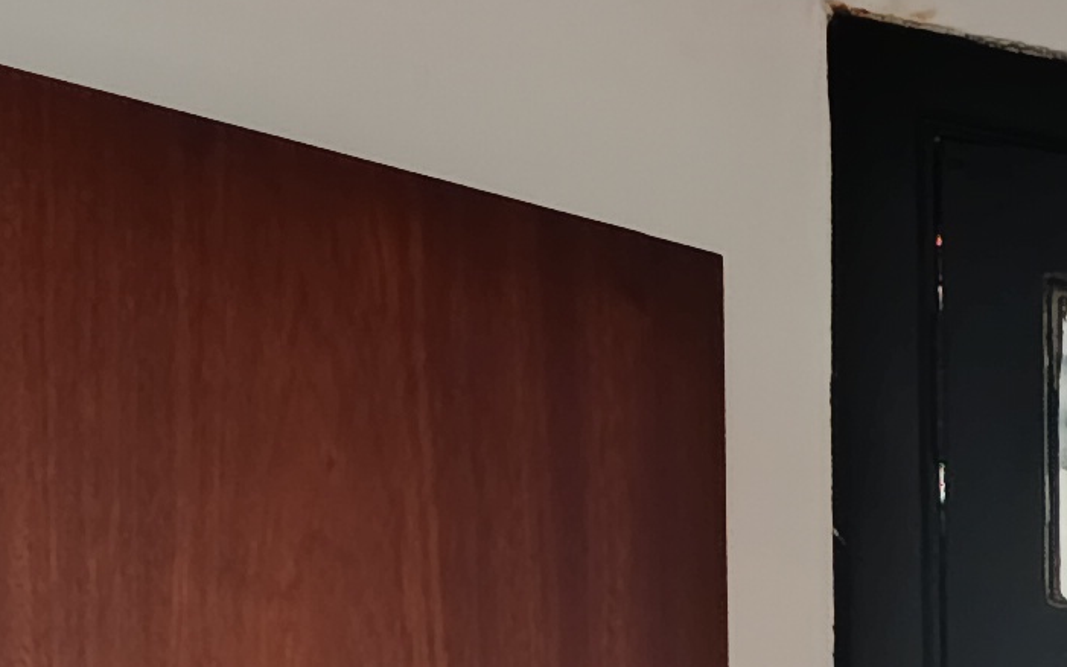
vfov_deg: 7.7
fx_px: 4129
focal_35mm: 142
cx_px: 2236
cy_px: 2197
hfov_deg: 12.6
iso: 1000
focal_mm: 6.14
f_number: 1.6
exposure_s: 1/30
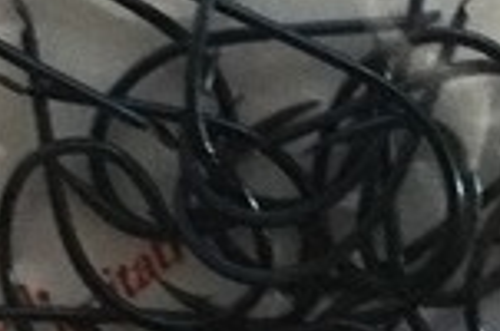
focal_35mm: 137
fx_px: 1899
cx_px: 325
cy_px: -215
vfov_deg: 9.6
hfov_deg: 15.0
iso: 800
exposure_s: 1/17
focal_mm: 3.3
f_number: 2.4
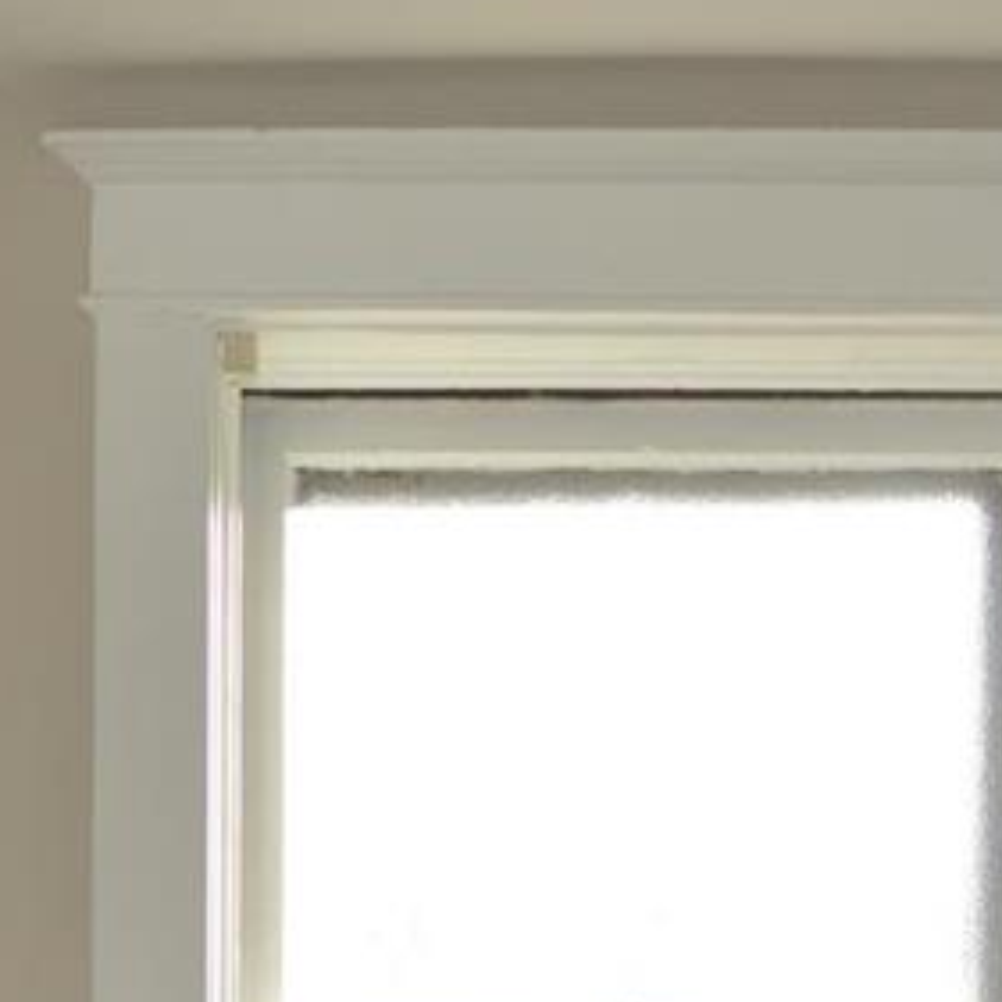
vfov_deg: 16.6
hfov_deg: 17.4
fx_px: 3209
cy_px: 1359
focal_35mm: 98
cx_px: 12
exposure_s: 1/125
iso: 125
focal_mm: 18
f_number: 4
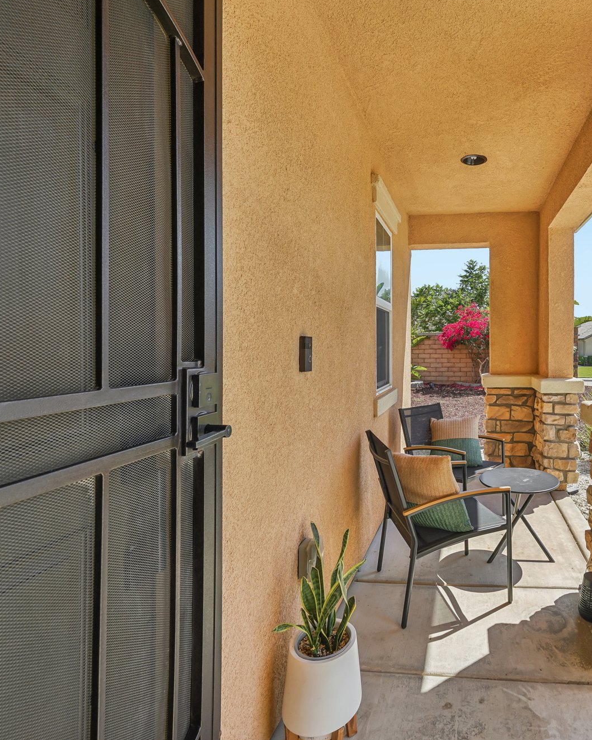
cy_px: 358
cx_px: 439
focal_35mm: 19
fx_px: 416
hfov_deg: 66.7
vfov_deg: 83.3
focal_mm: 13
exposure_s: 1/100
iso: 100
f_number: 8
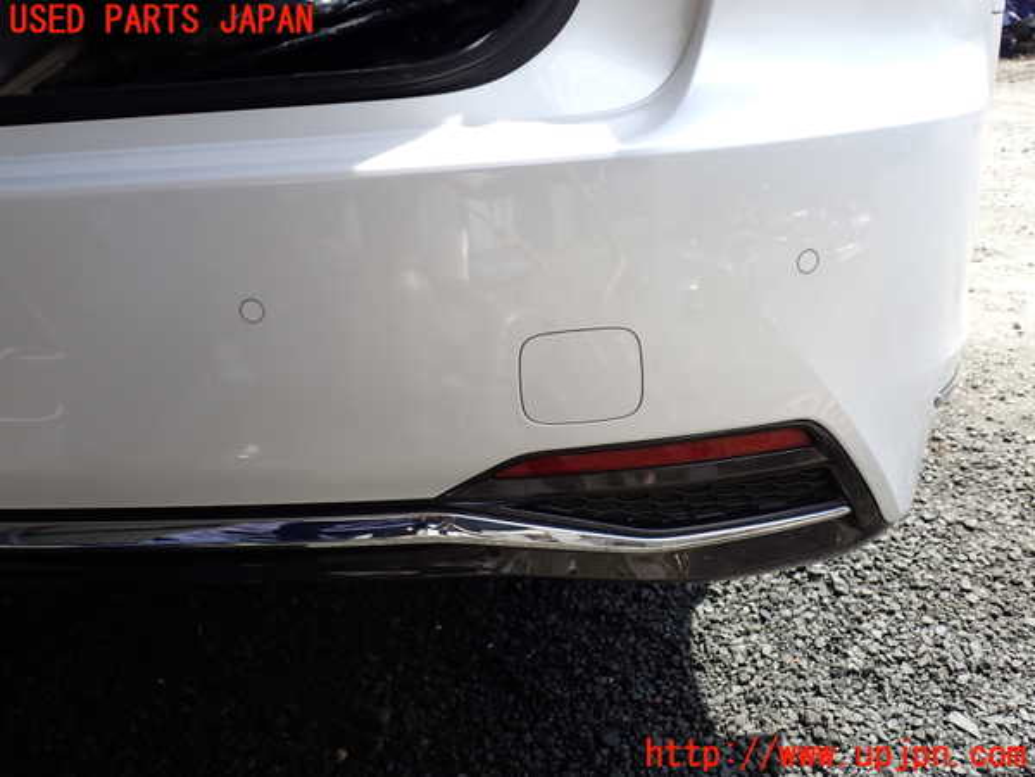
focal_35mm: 30
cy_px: 388
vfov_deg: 46.8
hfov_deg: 60.0
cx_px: 518
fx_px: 897
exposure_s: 1/400
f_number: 3.2
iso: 100
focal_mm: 5.4
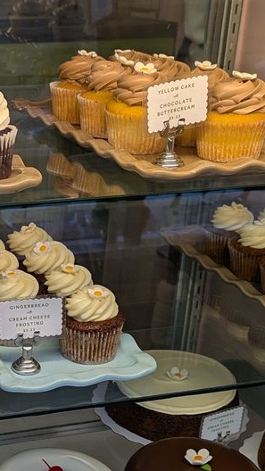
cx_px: -19
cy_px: 325
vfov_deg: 31.6
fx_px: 824
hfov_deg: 17.7
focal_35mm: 66
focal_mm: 5.43
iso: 54
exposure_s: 1/60
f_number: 1.89
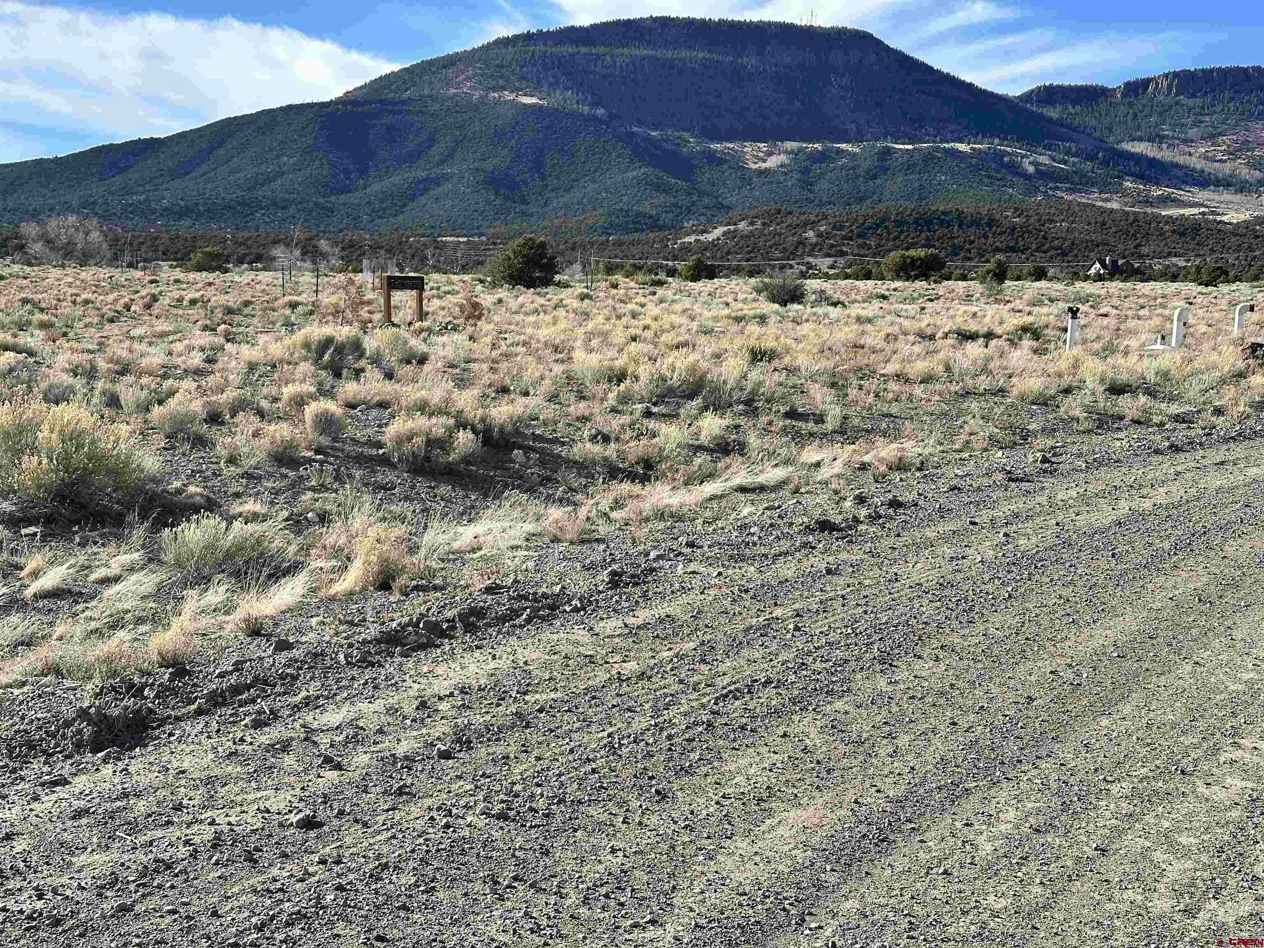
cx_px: 632
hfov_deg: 39.7
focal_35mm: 48
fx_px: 1753
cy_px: 474
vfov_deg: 30.3
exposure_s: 1/2890
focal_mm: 6.86
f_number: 1.78
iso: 64
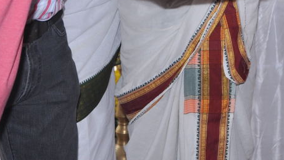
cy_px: -145
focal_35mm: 120
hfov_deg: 17.4
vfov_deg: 9.5
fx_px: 904
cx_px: 288
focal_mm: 22
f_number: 5
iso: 250
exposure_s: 1/125
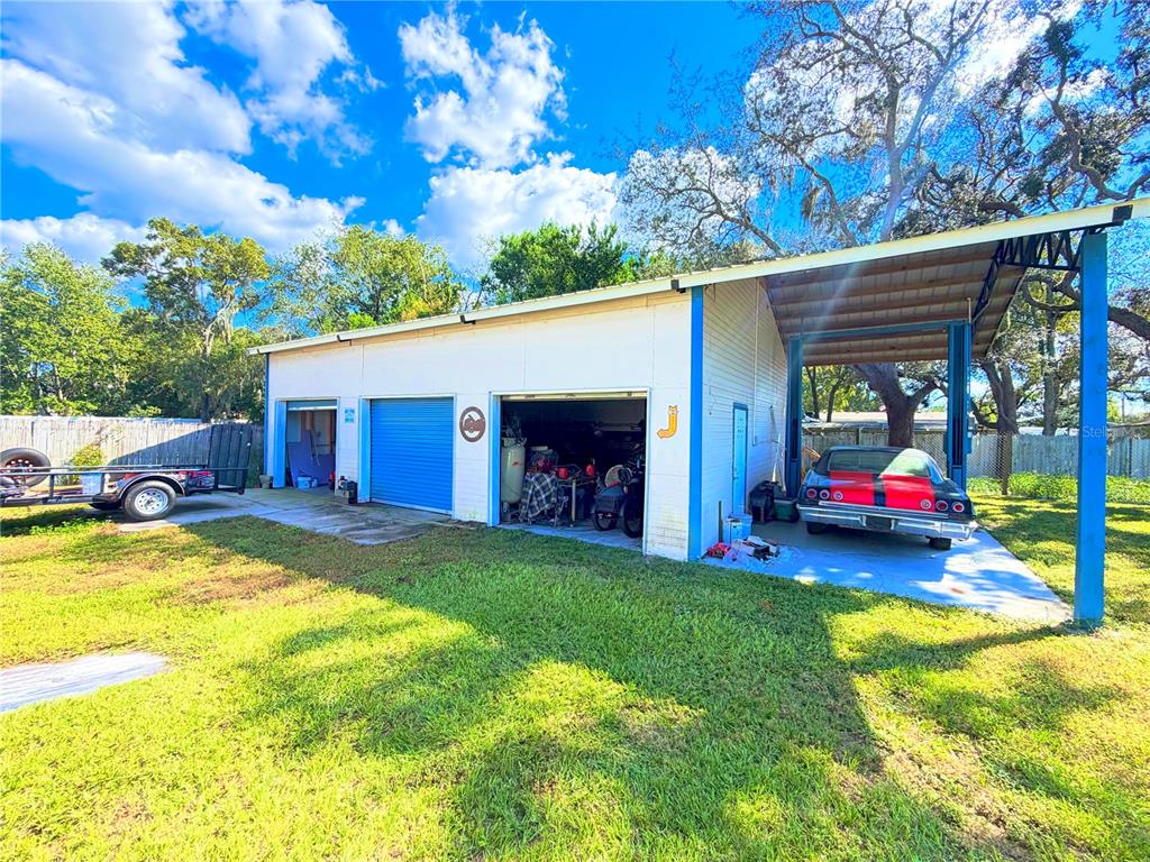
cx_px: 575
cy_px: 431
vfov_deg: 85.7
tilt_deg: +0.0
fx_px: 465
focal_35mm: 14
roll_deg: -1.0
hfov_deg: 102.1
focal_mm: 2.22
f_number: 2.2
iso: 40
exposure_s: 1/770
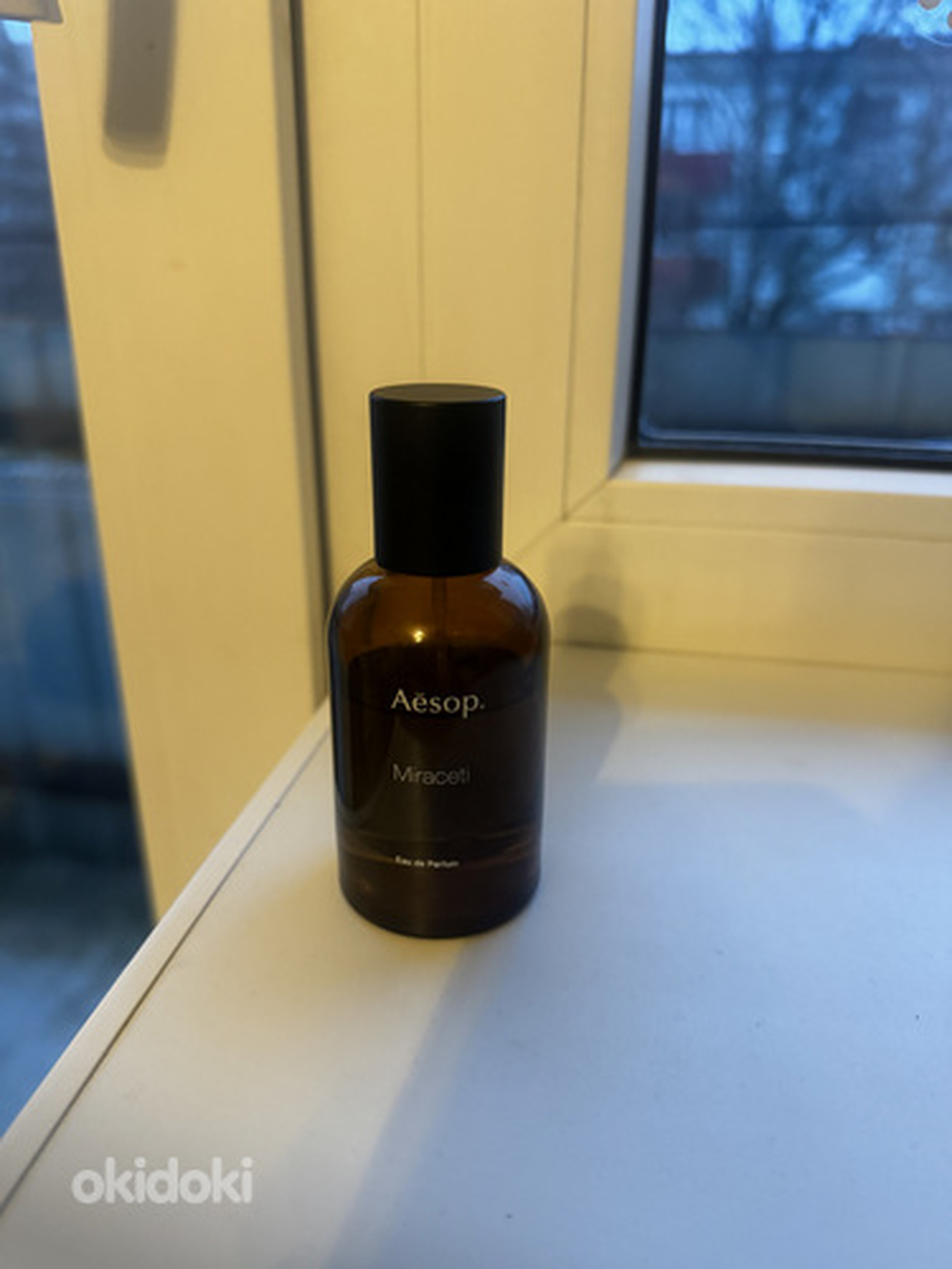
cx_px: 476
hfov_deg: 56.8
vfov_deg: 71.6
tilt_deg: -22.0
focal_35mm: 24
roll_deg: +0.5
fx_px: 880
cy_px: 634
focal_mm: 6.86
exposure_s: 1/59
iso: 800
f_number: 1.78
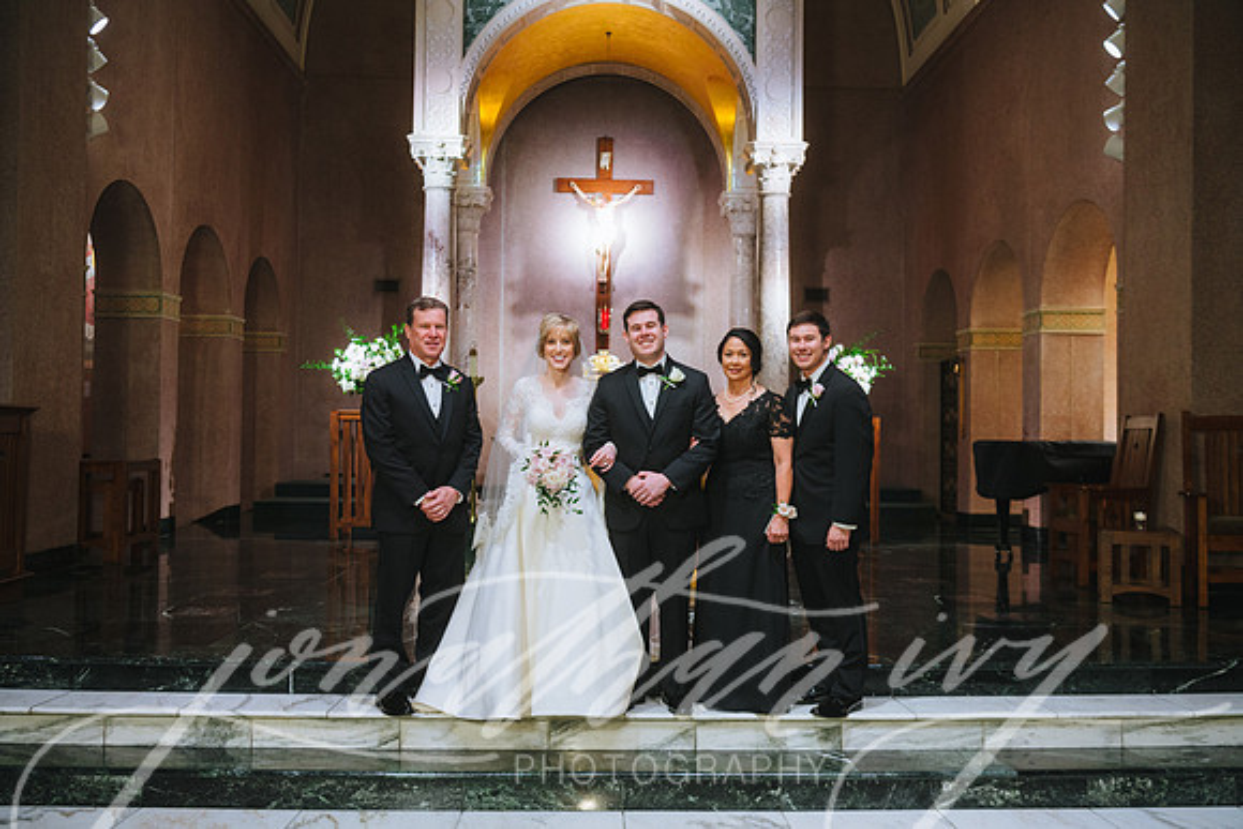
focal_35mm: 34
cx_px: 622
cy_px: 414
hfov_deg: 55.8
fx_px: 1174
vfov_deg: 38.9
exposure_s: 1/125
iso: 1250
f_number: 4
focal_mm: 34
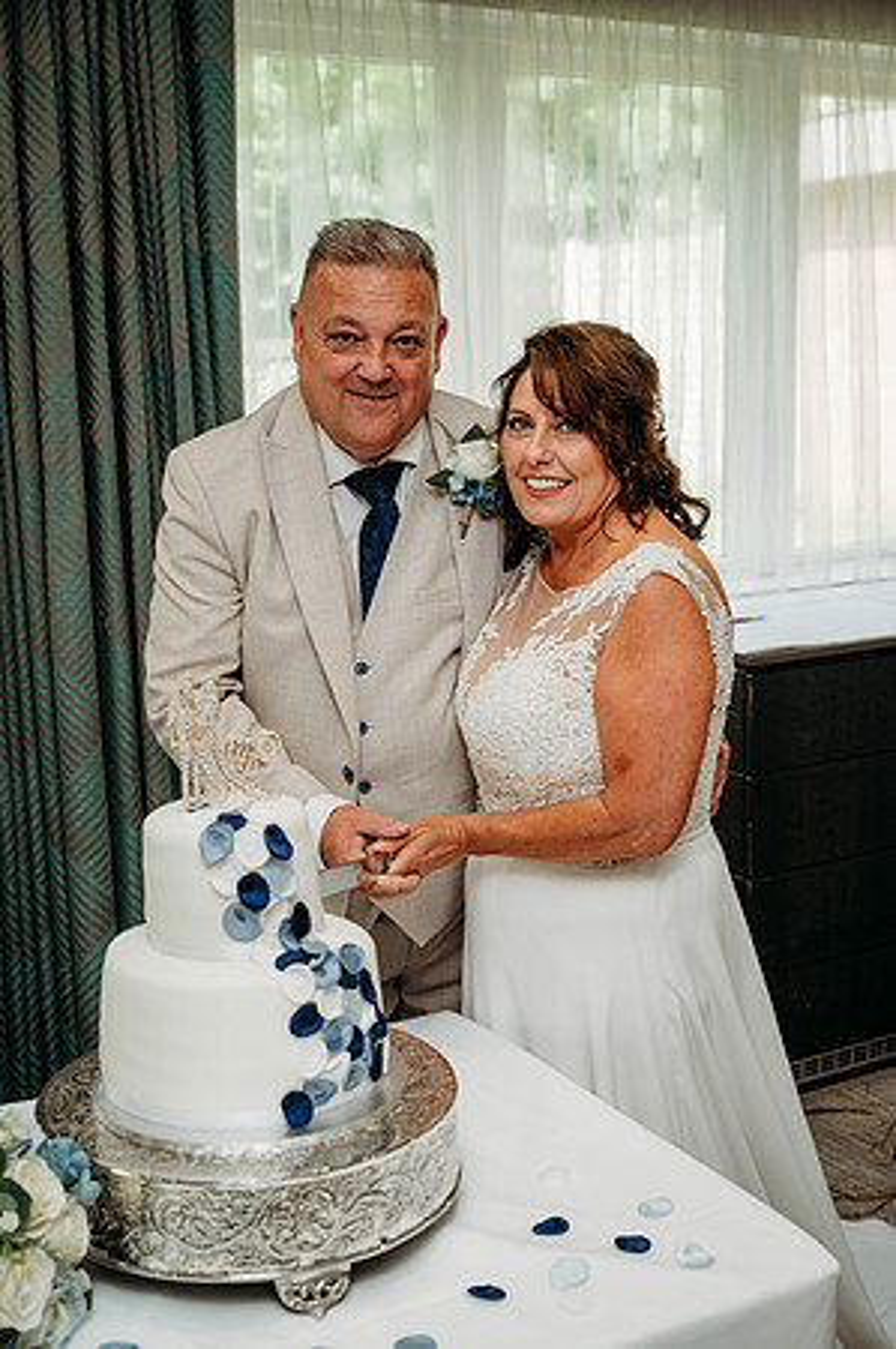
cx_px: 448
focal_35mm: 46
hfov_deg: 29.2
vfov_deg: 42.8
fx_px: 1721
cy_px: 674
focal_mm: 46
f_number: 4
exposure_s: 1/200
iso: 200
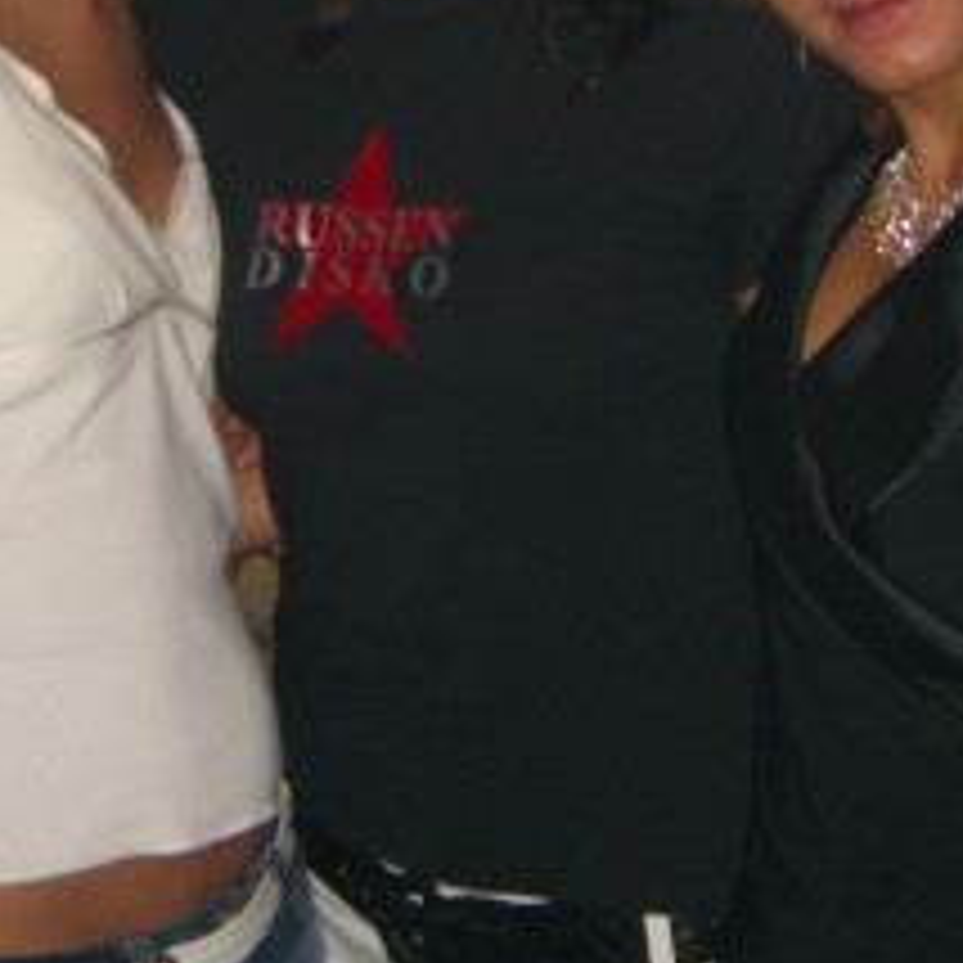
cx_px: 405
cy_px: 112
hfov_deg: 18.5
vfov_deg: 18.2
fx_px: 2959
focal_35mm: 94
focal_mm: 7.9
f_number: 2.8
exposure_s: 1/60
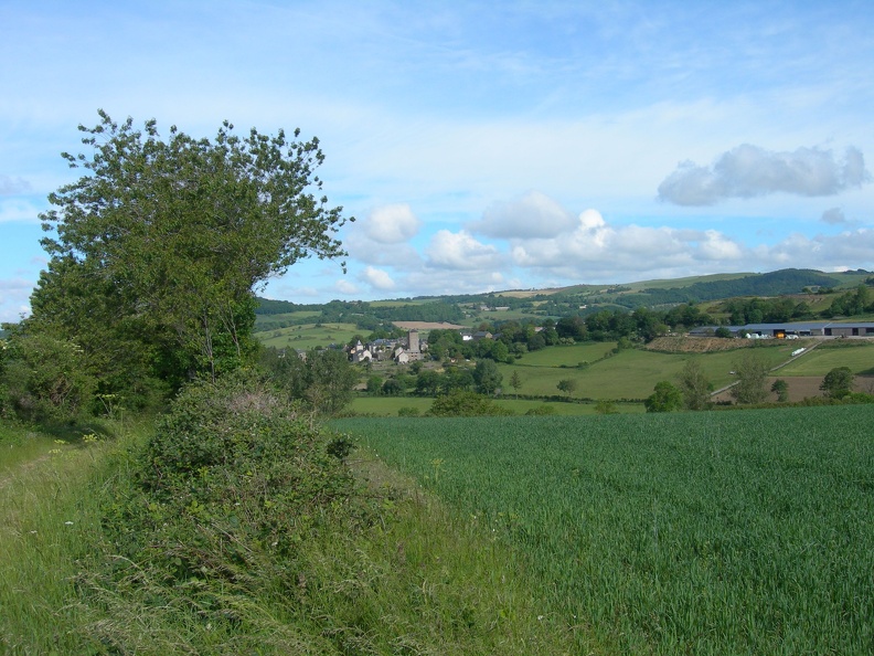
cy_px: 328
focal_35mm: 38
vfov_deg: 37.7
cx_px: 437
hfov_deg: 49.0
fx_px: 959
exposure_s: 1/412
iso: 50
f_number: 4.8
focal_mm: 7.8
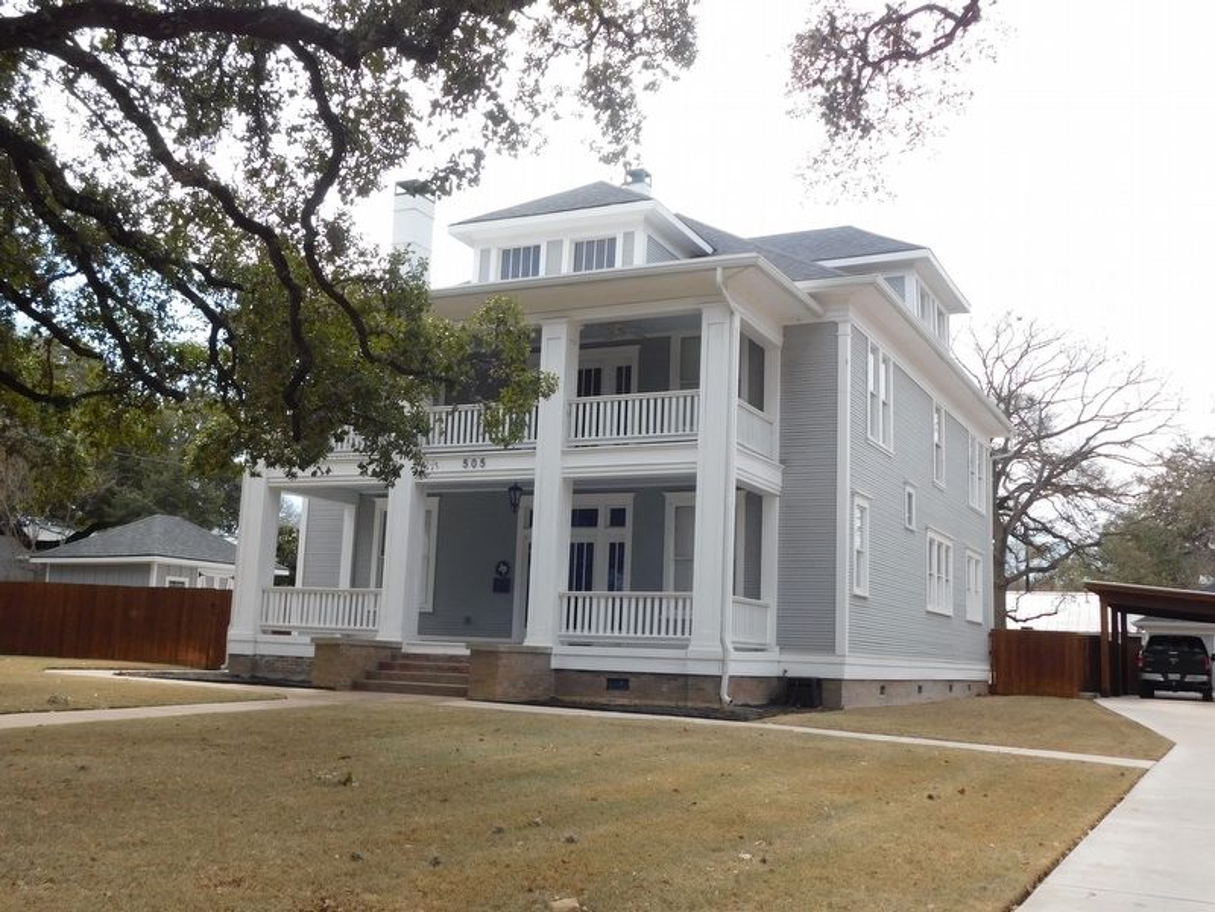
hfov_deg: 51.4
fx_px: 1264
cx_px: 608
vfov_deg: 39.7
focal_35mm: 36
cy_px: 456
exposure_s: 1/640
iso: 125
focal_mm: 6.3
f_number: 3.5
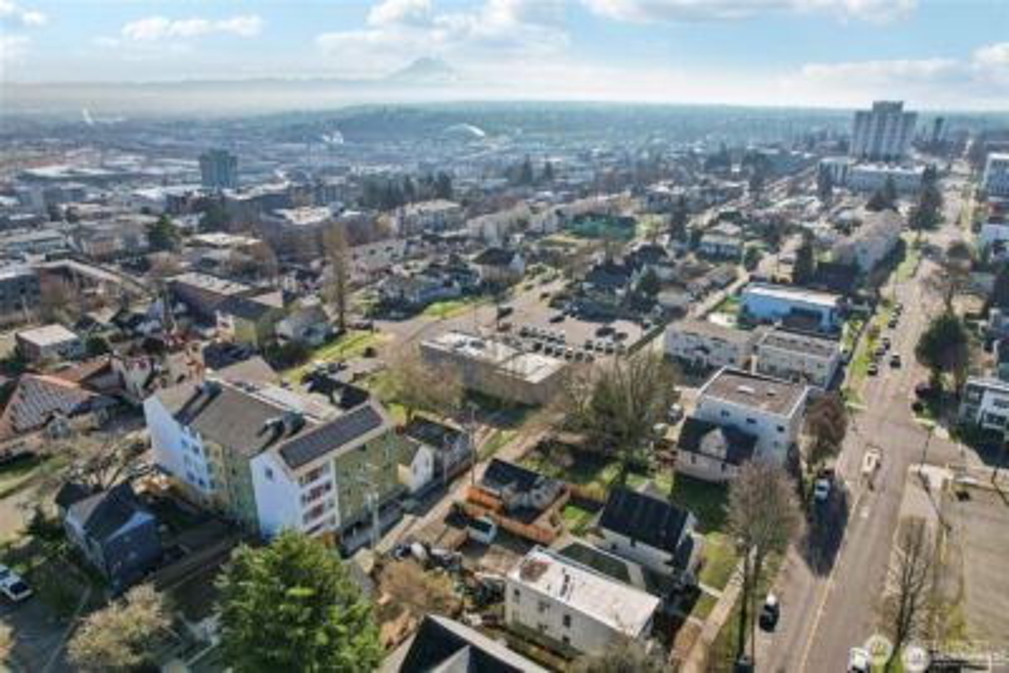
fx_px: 617
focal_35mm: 22
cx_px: 504
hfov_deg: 78.6
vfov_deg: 57.3
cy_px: 336
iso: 100
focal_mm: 8.4
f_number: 2.8
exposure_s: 1/2000
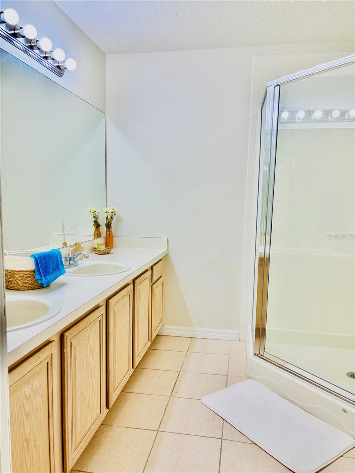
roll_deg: -1.6
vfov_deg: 67.3
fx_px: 356
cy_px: 236
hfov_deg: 53.1
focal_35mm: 26
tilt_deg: -5.8
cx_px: 178
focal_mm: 5.96
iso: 50
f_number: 1.6
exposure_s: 1/120
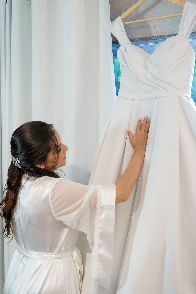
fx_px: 465
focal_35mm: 57
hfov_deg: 23.8
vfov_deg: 35.0
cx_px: 106
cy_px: 151
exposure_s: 1/250
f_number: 2.5
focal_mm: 50
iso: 1250
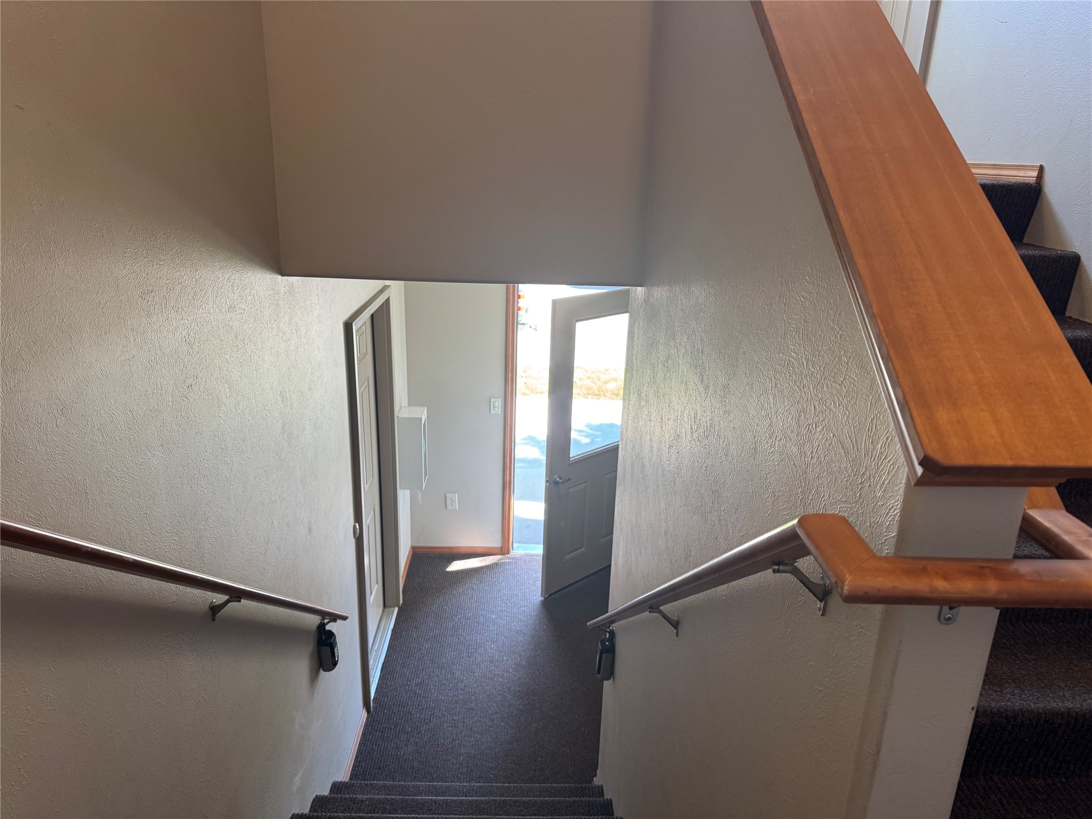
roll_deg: -1.6
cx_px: 546
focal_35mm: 24
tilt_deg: -19.6
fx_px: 757
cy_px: 410
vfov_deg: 56.8
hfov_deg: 71.6
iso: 200
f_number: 1.78
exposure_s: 1/120
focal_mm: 6.76
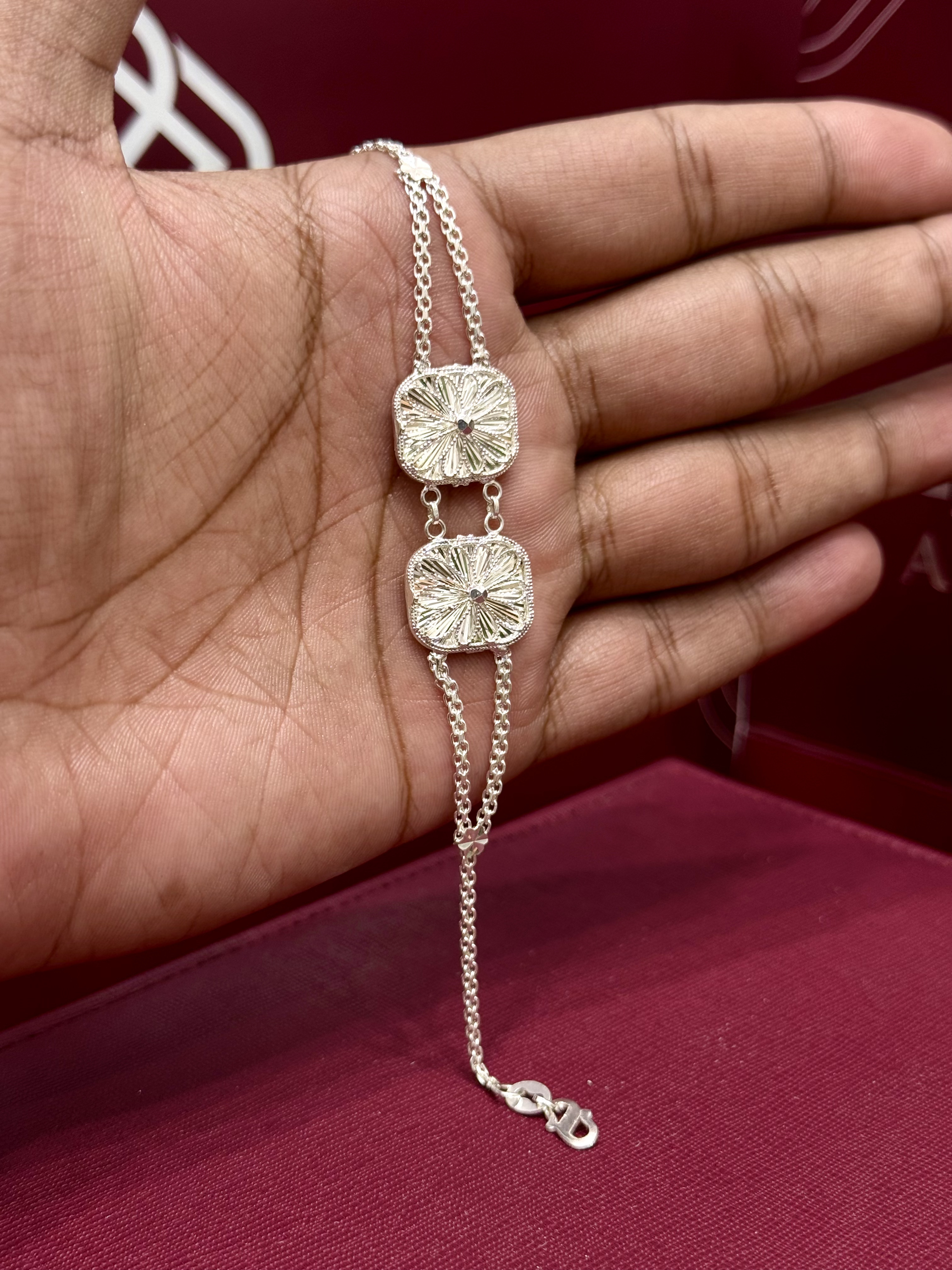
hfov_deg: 30.3
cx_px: 476
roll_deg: -0.7
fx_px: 1760
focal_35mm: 48
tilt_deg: -17.1
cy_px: 635
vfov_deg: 39.7
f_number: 1.78
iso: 50
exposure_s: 1/121
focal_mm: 6.76
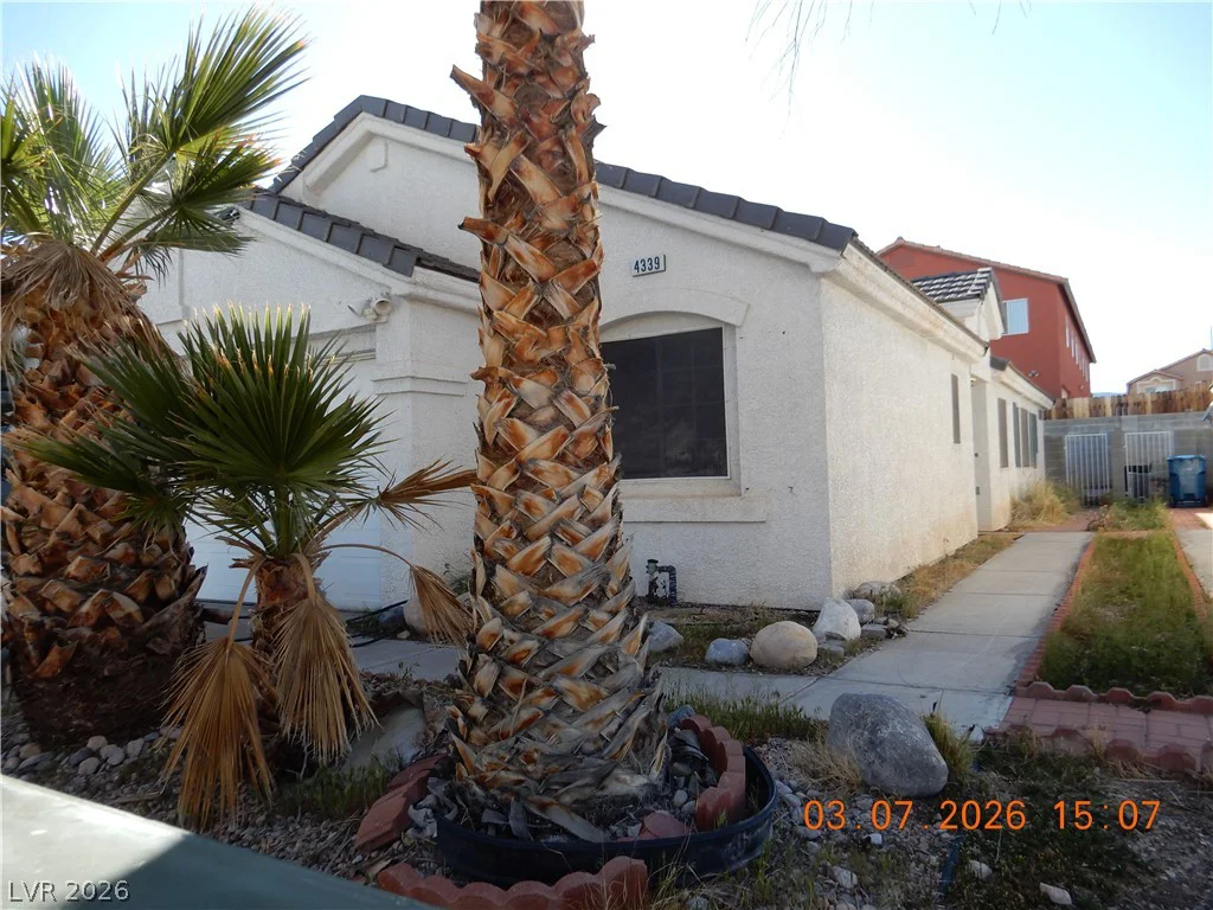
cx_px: 606
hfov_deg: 71.6
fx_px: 841
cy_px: 455
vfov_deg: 56.8
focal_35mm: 24
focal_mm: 4.3
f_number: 3.4
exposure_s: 1/320
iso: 80
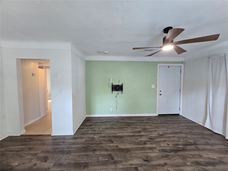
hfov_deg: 106.2
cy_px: 86
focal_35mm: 13
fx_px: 86
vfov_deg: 89.9
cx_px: 114
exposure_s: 1/60
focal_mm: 2.2
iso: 200
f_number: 2.2
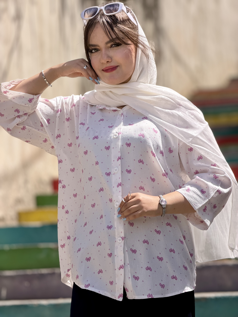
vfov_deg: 19.6
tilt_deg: +8.5
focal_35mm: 100
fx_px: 917
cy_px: 158
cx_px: 119
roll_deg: +2.5
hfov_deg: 14.8
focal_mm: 16.89
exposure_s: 1/638
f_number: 2.8
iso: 32
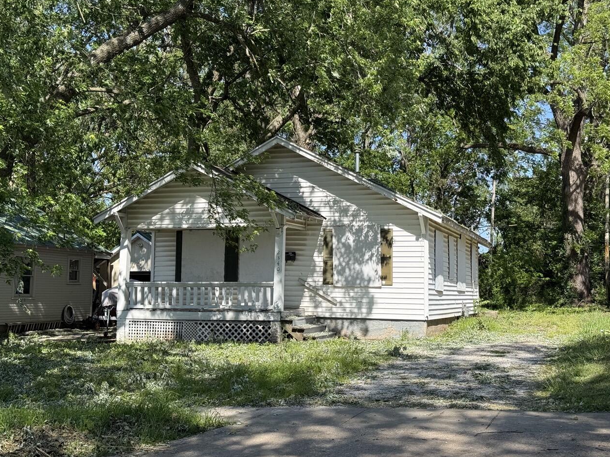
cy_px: 227
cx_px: 302
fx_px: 863
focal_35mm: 49
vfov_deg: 29.7
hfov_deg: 38.9
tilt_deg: +4.5
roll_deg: -0.8
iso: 80
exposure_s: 1/3096
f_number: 1.78
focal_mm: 6.76
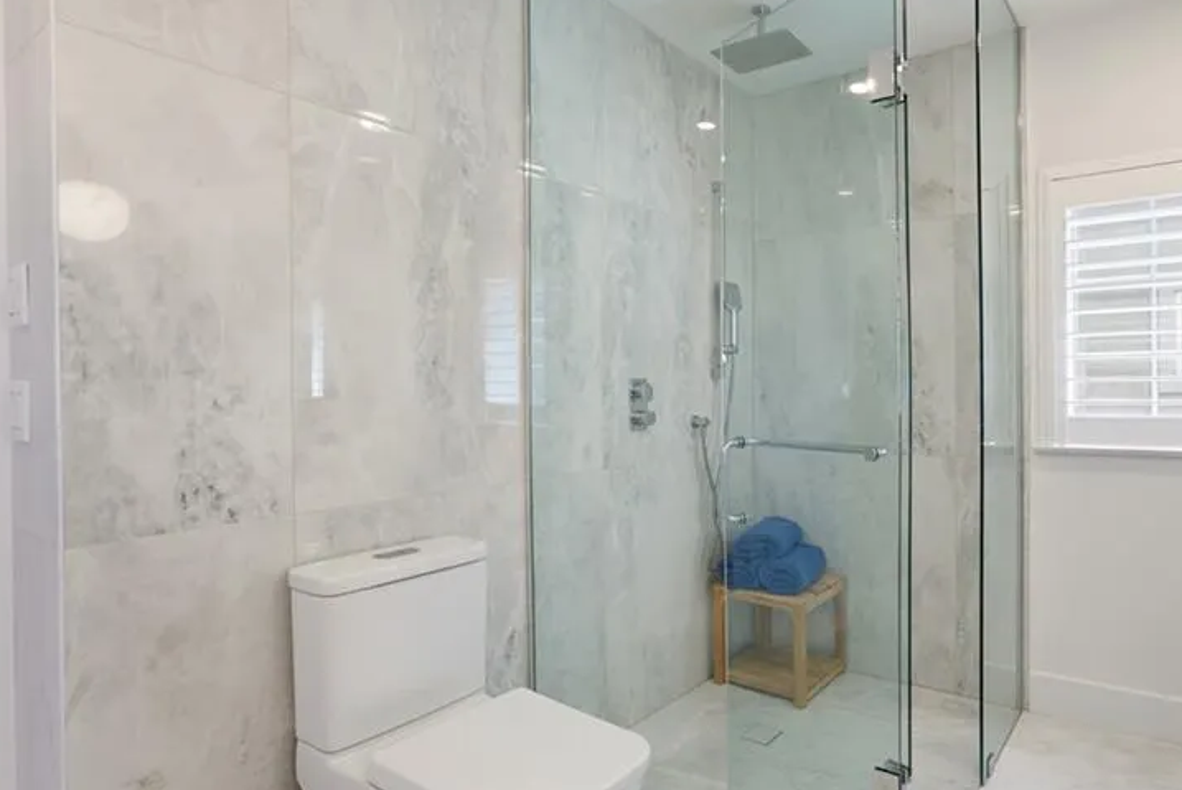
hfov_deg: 80.8
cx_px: 800
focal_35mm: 20
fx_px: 657
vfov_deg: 62.0
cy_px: 393
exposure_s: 1/8
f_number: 10
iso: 800
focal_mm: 14
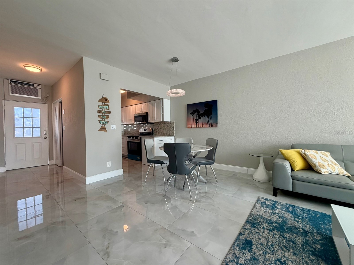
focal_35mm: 14
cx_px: 177
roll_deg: +1.1
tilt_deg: -1.2
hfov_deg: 102.1
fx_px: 143
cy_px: 132
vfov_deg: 85.7
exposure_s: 1/120
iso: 160
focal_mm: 2.22
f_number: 2.2
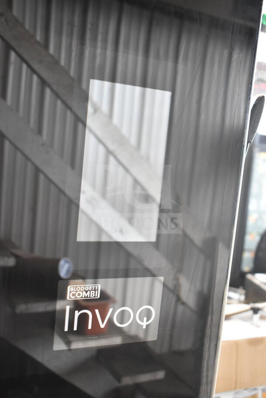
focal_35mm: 39
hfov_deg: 34.2
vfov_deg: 49.5
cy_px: 199
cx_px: 133
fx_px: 432
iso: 1600
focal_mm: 26
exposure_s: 1/60
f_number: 4
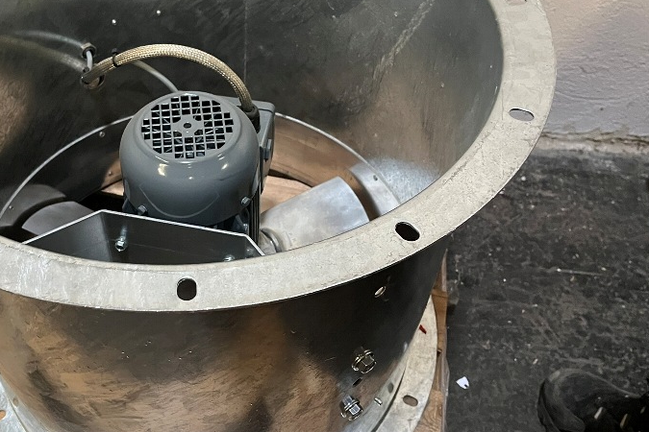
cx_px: 198
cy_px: 195
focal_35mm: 41
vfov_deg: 32.6
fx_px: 739
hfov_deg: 46.4
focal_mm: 5.1
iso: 500
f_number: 1.6
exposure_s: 1/50
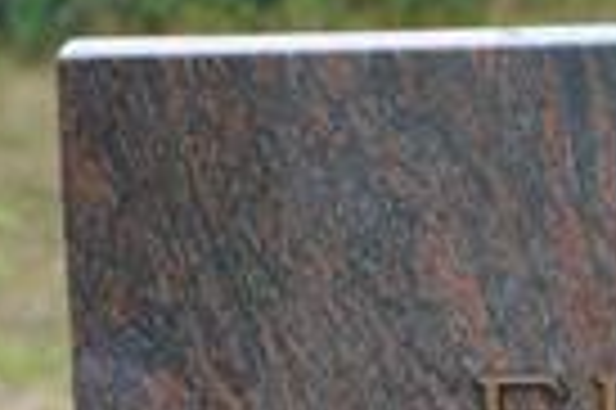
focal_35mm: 406
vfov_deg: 3.4
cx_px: 400
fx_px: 6939
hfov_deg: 5.1
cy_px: 802
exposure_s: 1/125
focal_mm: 58
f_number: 5.6
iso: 220
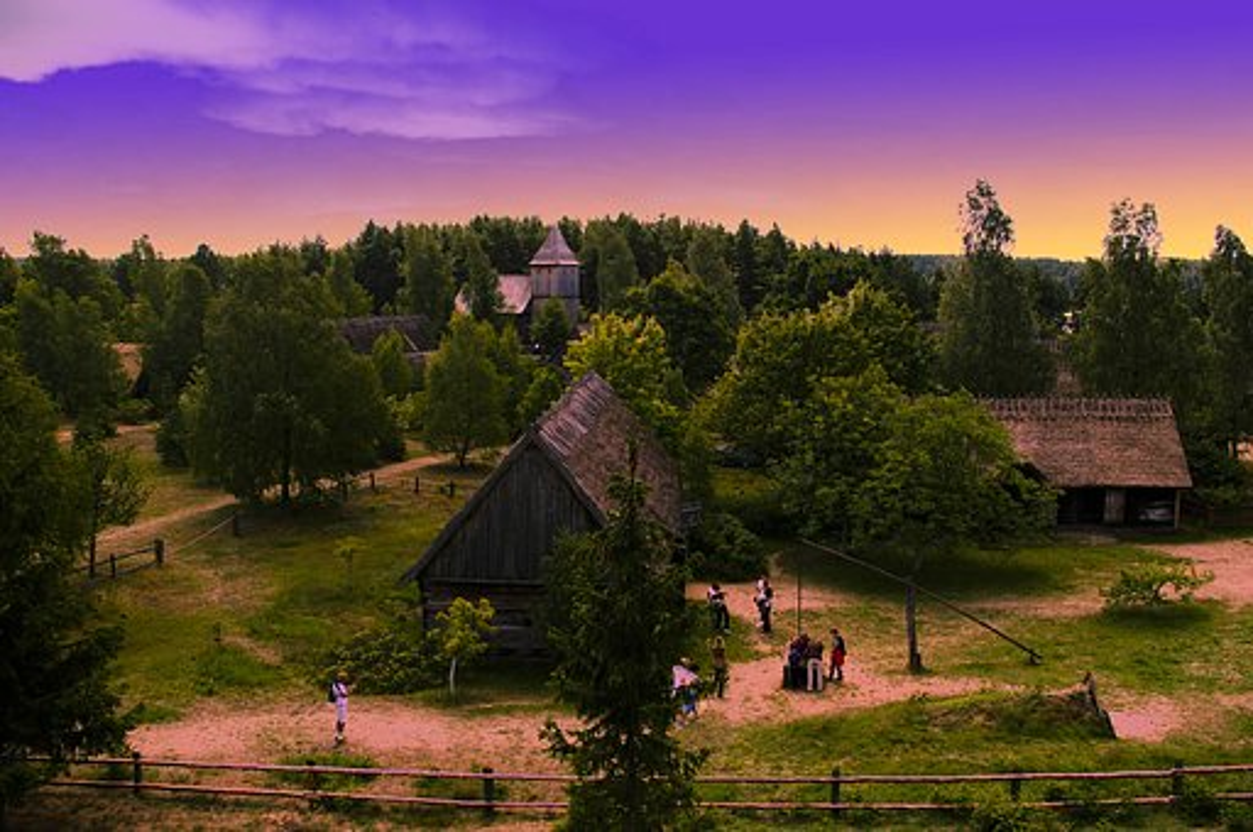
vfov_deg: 43.5
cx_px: 626
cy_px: 416
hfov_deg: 62.0
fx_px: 1043
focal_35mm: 30
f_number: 6.7
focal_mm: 20
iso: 200
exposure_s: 1/125
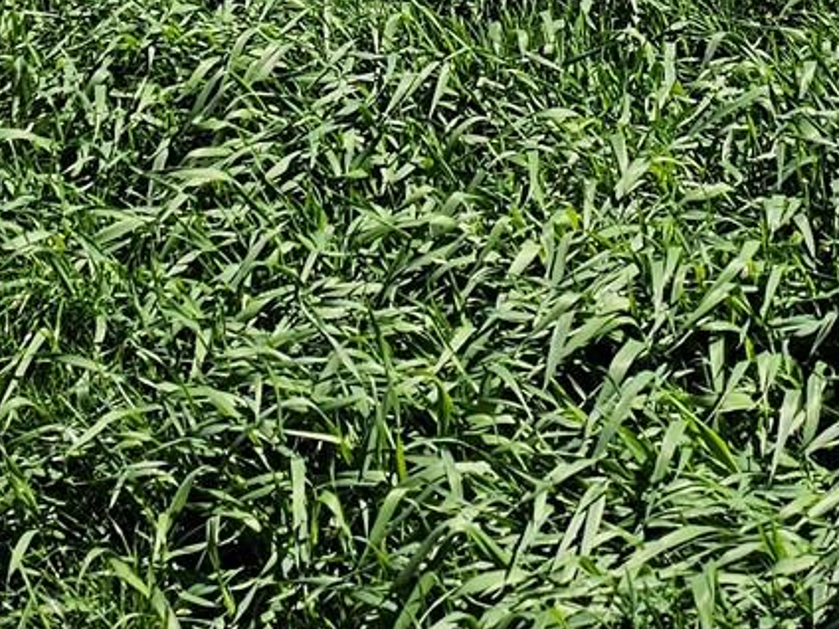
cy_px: -587
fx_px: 2690
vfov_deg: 12.0
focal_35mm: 111
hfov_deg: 17.7
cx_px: 477
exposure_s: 1/1005
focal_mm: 6.3
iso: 10
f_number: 1.7
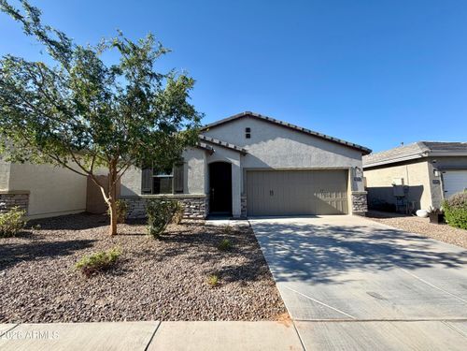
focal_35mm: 14
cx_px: 234
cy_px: 176
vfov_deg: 85.7
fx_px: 189
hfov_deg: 102.1
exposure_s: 1/770
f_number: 2.2
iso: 32
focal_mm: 2.22
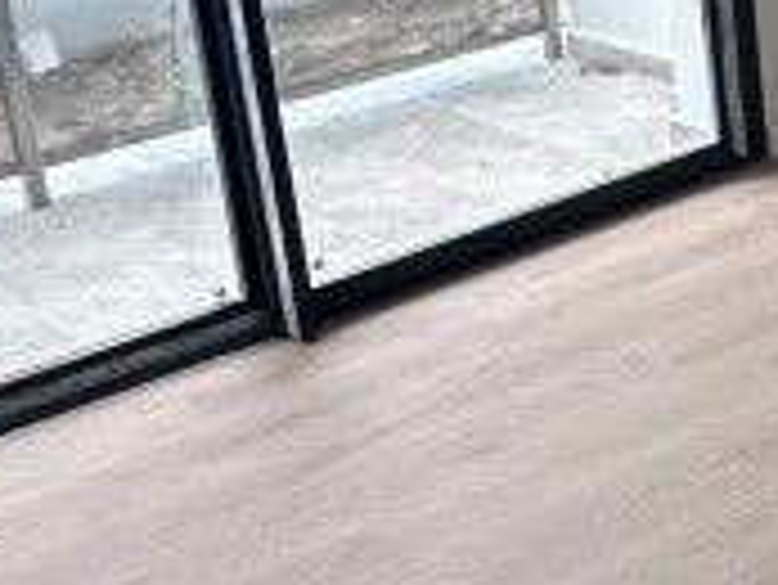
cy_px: -18
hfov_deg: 19.8
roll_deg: +1.4
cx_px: 1228
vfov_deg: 17.3
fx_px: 1867
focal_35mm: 83
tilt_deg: -15.8
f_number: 2.2
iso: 125
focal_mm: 2.22
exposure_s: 1/99
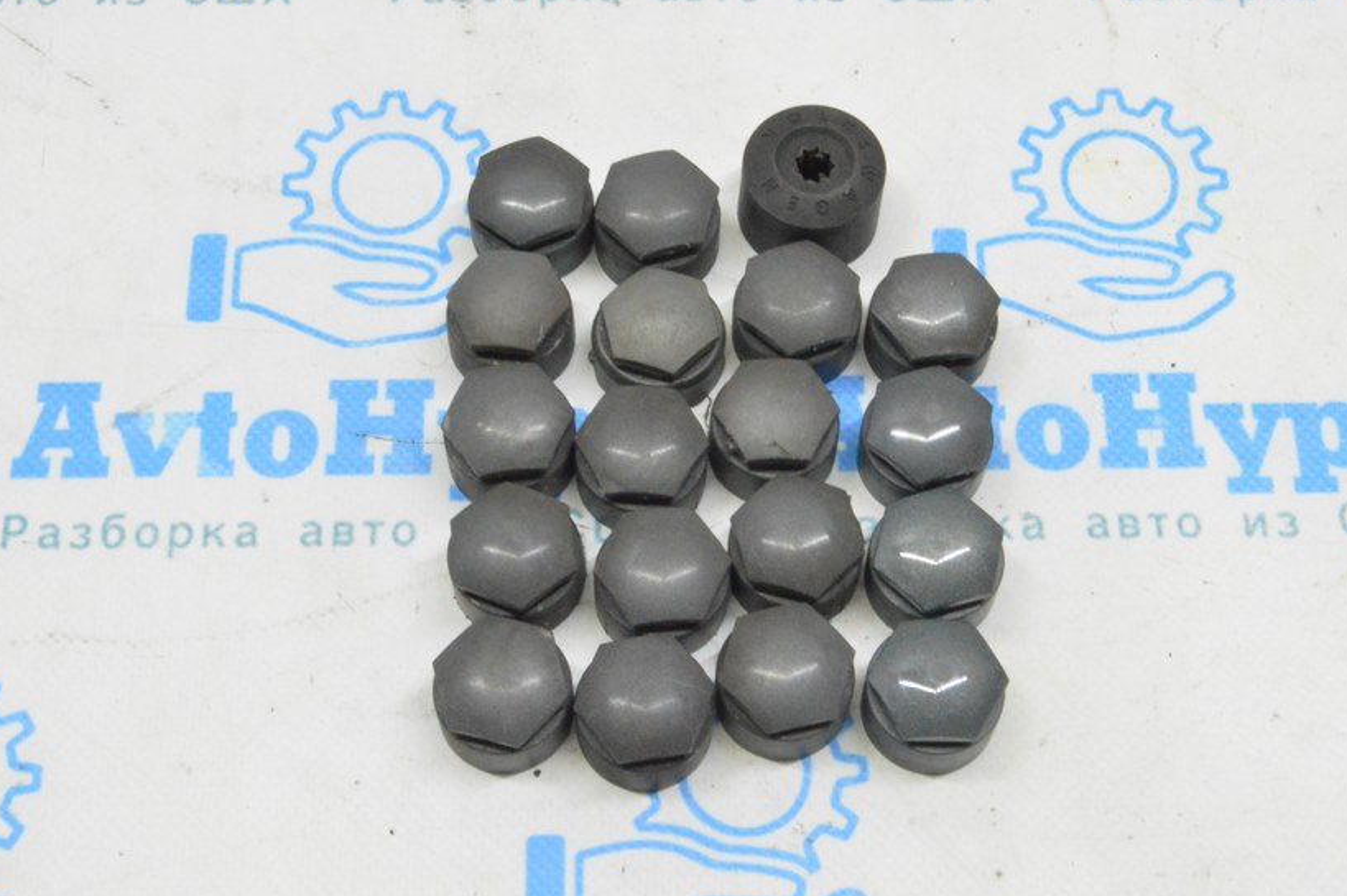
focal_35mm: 60
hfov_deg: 33.4
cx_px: 646
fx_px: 2244
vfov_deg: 22.6
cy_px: 382
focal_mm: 32
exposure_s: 1/15
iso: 6400
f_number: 20
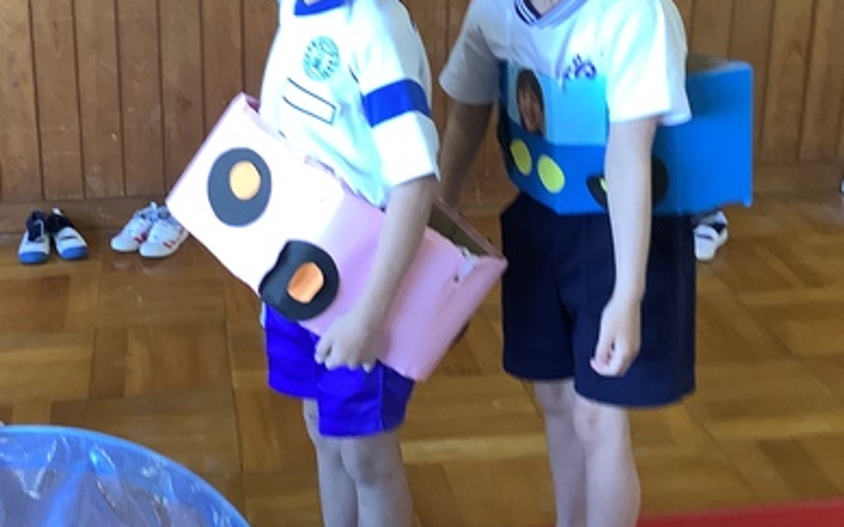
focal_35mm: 54
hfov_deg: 36.9
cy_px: 59
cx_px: 247
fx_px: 1242
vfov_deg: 23.4
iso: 125
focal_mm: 3.3
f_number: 2.4
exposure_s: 1/60
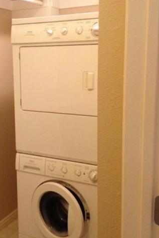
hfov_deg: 27.4
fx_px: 324
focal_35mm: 49
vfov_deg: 40.3
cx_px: 52
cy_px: 118
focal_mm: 4.28
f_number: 2.4
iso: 320
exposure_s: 1/20
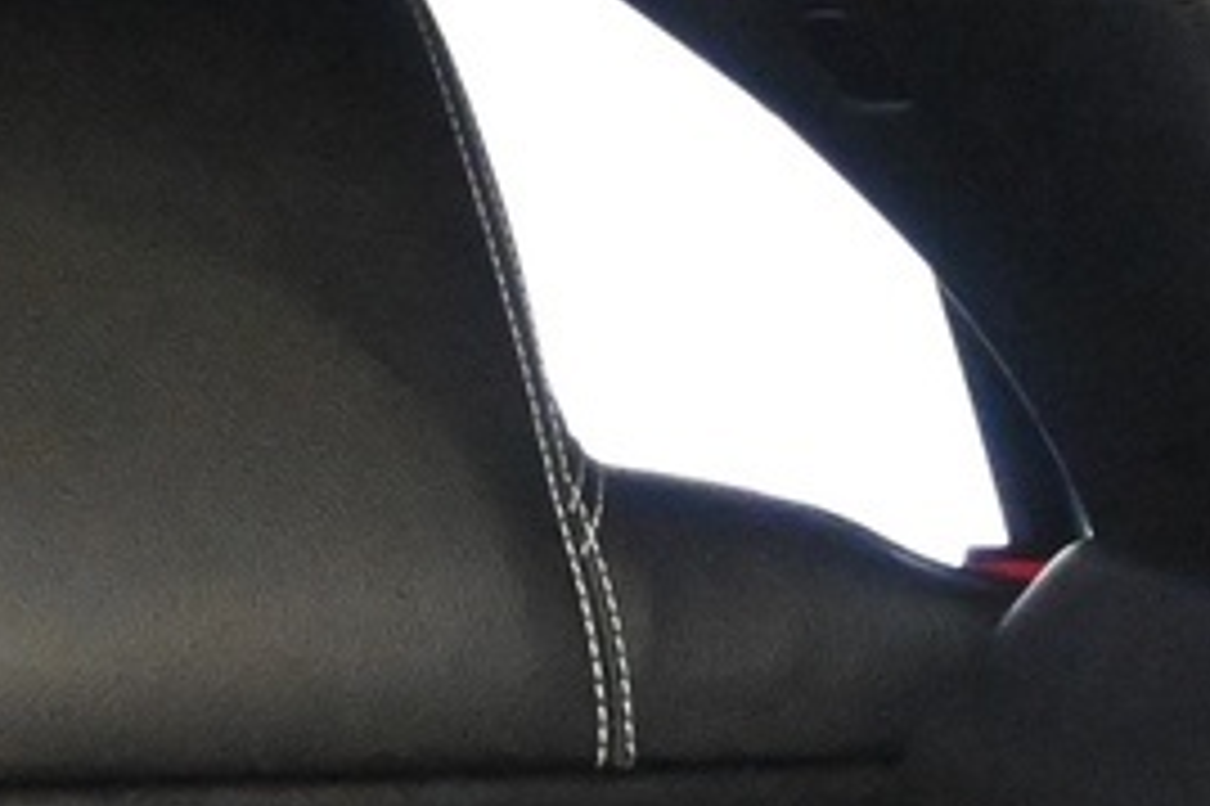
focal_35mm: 262
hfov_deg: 7.7
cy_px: 1779
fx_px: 8801
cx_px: -868
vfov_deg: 5.1
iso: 10000
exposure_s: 1/50
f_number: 4.8
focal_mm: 29
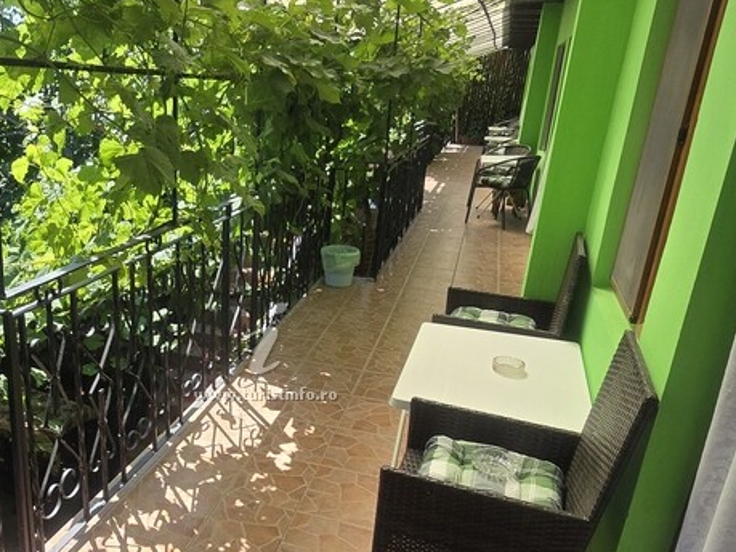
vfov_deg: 48.0
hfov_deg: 59.9
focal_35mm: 29
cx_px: 234
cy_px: 318
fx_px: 616
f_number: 2.2
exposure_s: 1/1160
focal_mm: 2.2
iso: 50
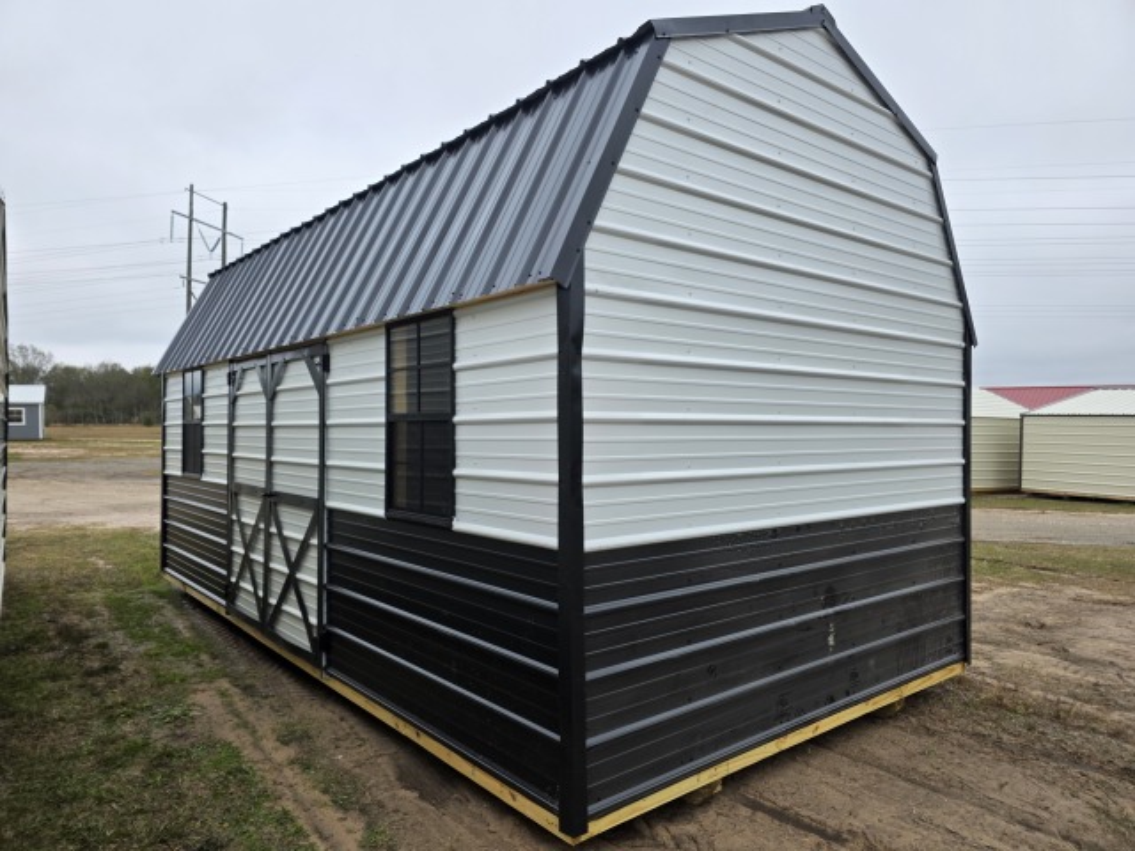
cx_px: 568
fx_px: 754
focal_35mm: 23
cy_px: 426
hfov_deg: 73.9
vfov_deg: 58.9
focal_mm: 6.3
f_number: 1.7
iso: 80
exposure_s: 1/1601
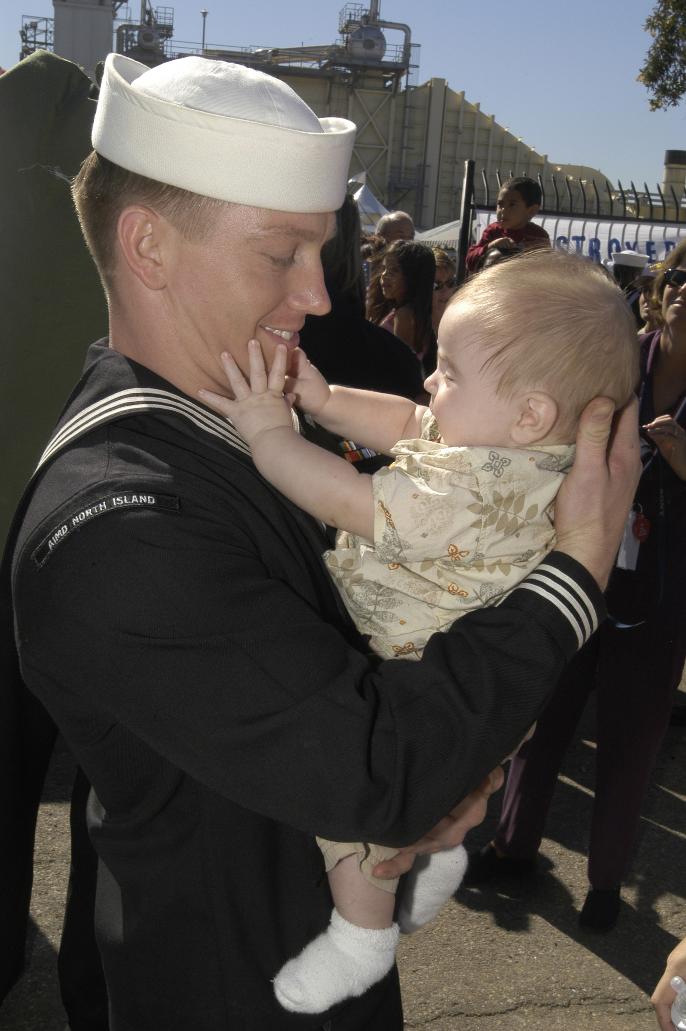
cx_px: 343
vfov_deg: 43.6
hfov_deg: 29.8
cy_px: 516
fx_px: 1289
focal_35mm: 45
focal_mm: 30
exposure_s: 1/125
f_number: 20
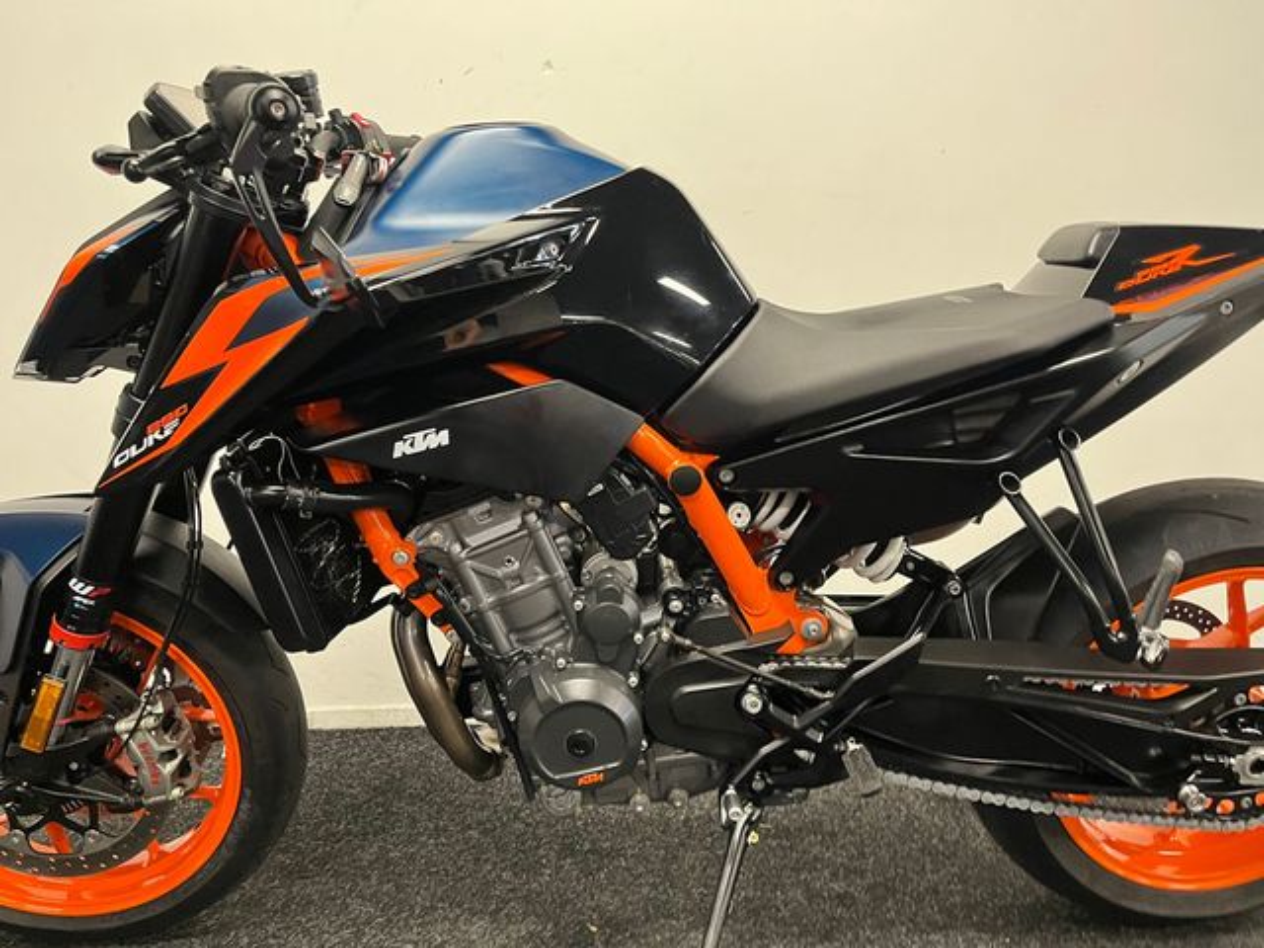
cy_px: 474
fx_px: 949
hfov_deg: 67.3
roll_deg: +1.3
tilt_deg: -8.7
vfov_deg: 53.1
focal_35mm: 26
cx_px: 632
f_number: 1.6
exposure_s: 1/50
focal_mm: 5.1
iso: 320
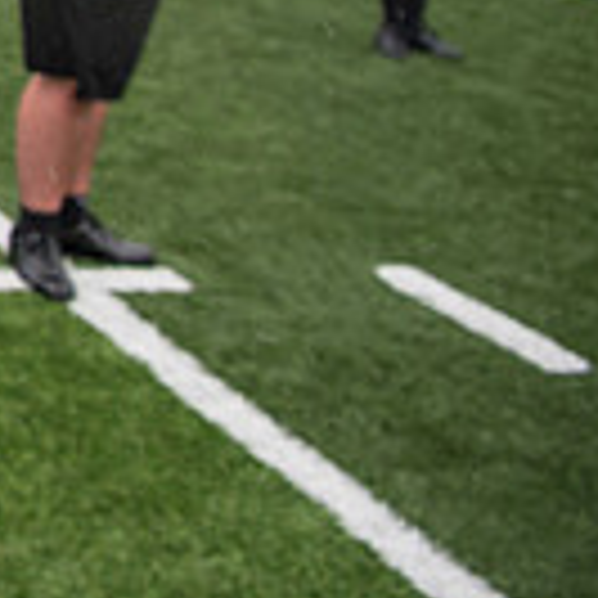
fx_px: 1739
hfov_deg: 15.0
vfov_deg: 18.5
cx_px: -670
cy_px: -115
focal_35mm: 89
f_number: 4
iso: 400
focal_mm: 24
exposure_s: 1/800
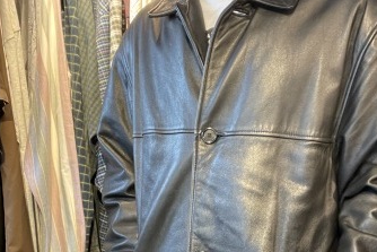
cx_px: 220
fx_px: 587
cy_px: 266
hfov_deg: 35.5
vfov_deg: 23.0
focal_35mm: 56
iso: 400
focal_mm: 2.71
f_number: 2.2
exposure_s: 1/33
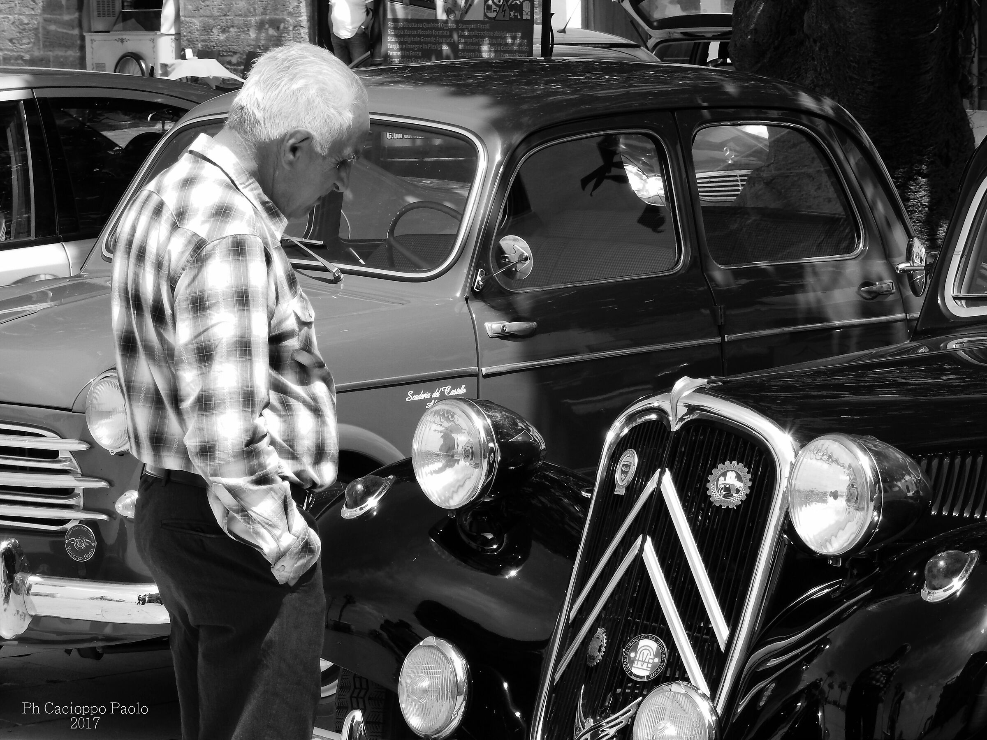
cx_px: 494
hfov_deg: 13.9
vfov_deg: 10.4
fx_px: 4049
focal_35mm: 142
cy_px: 370
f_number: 4.9
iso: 125
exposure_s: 1/400
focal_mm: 25.3
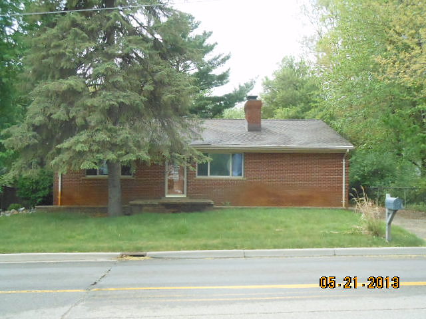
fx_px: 529
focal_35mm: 43
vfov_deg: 33.6
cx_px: 213
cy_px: 160
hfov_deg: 43.9
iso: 800
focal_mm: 7.7
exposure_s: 1/250
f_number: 12
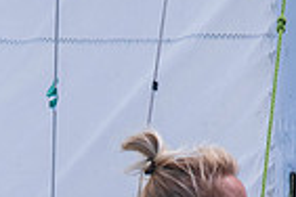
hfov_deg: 1.1
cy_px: 374
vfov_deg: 0.7
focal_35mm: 1848
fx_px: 15193
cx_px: 78
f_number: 5
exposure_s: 1/3200
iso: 320
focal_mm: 300
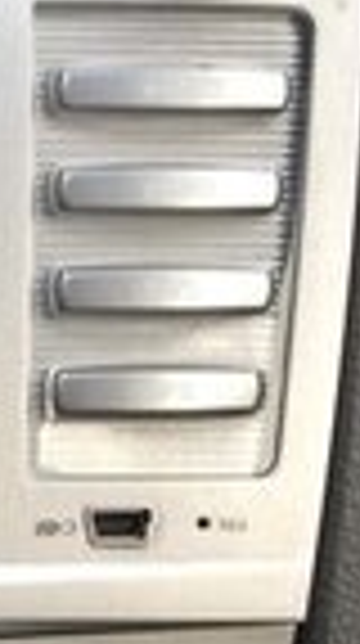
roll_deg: -2.5
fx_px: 2488
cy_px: 606
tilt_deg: -29.9
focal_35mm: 146
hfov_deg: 7.1
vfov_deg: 14.6
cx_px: -855
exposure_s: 1/100
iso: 64
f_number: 2.2
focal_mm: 4.15
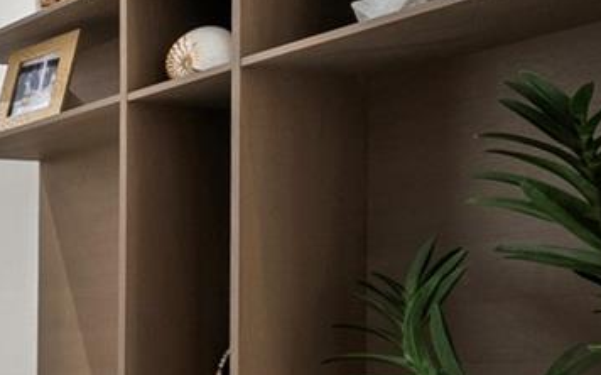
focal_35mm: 55
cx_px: -571
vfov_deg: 20.6
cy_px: 541
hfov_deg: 20.1
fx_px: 900
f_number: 8
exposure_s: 1/4
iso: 400
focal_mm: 12
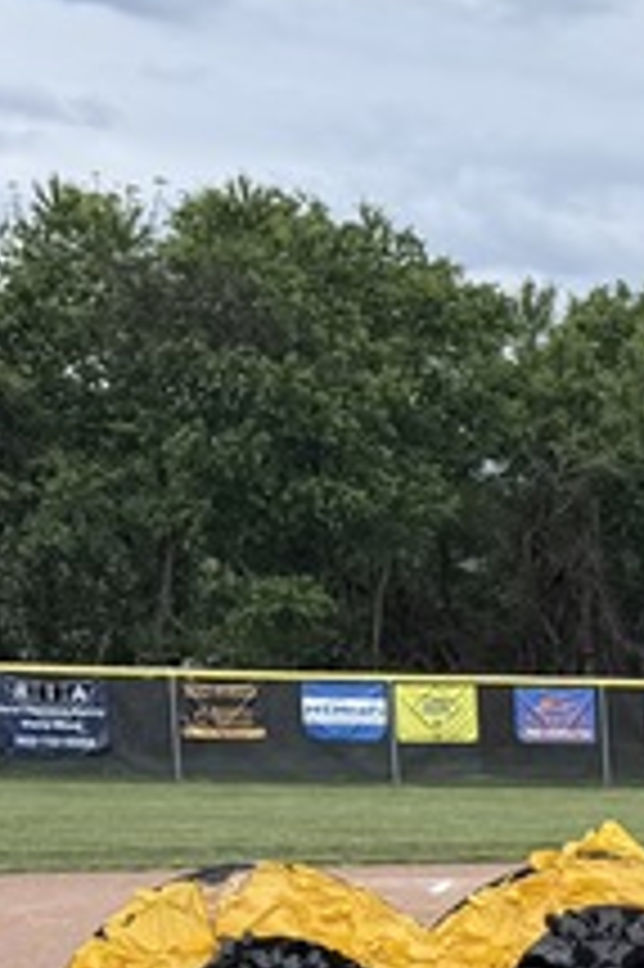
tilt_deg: -10.0
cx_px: 1864
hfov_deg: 9.4
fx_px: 3198
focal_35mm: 119
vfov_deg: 16.2
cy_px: 1283
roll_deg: +0.5
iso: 80
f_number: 1.78
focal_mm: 6.76
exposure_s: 1/1923
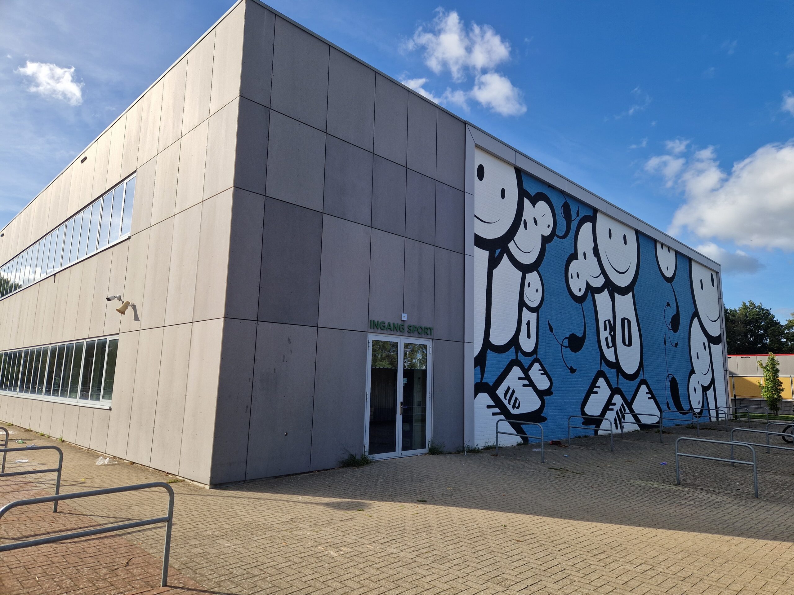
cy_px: 298
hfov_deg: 73.9
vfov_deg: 58.9
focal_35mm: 23
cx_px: 397
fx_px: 528
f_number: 1.8
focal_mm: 5.4
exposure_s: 1/1324
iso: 50
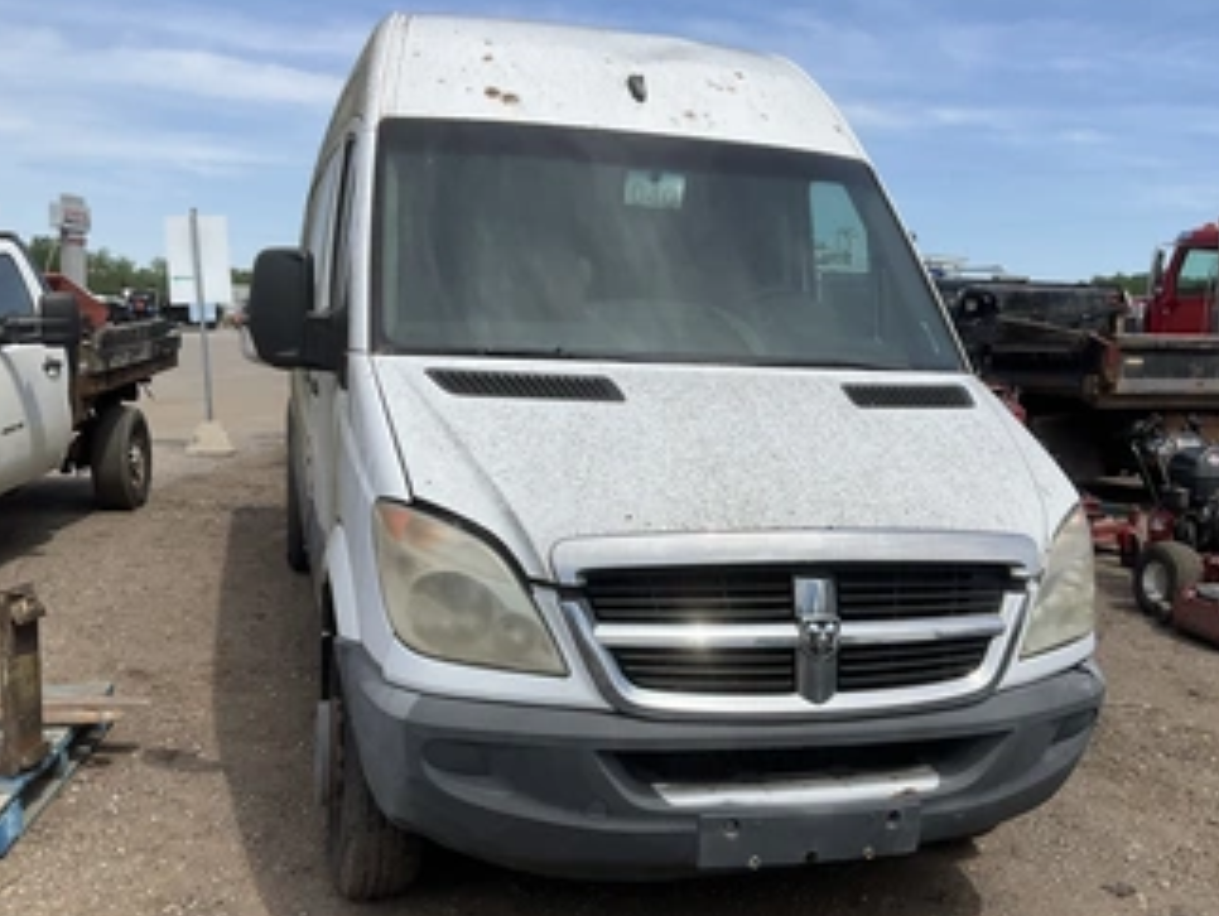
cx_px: 666
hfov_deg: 51.2
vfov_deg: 39.7
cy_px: 481
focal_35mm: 36
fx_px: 1269
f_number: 1.8
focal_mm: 3
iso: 25
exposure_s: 1/2058
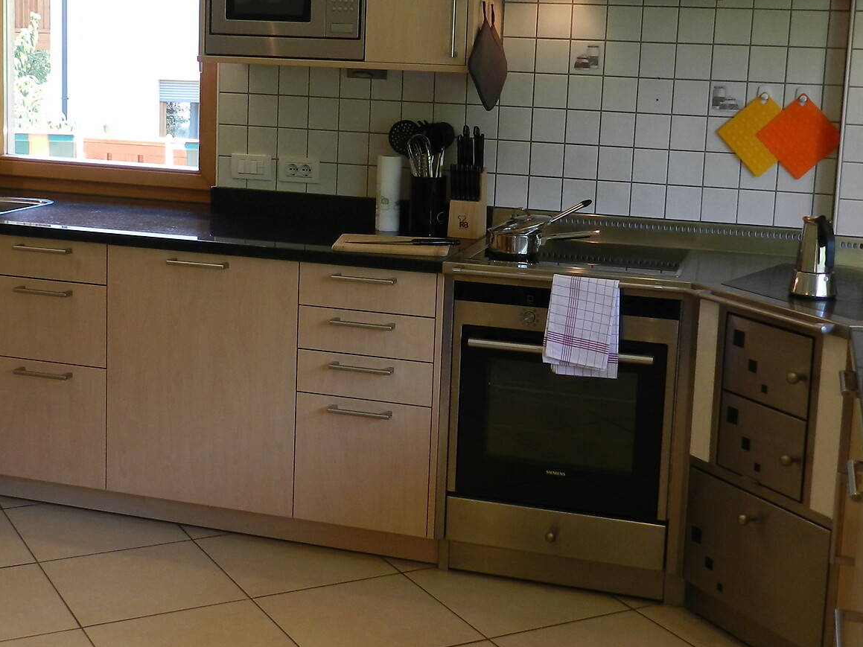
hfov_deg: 36.1
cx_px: 369
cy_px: 237
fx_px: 1321
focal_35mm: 53
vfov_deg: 27.4
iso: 160
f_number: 3.7
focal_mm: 5.6
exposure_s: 1/50
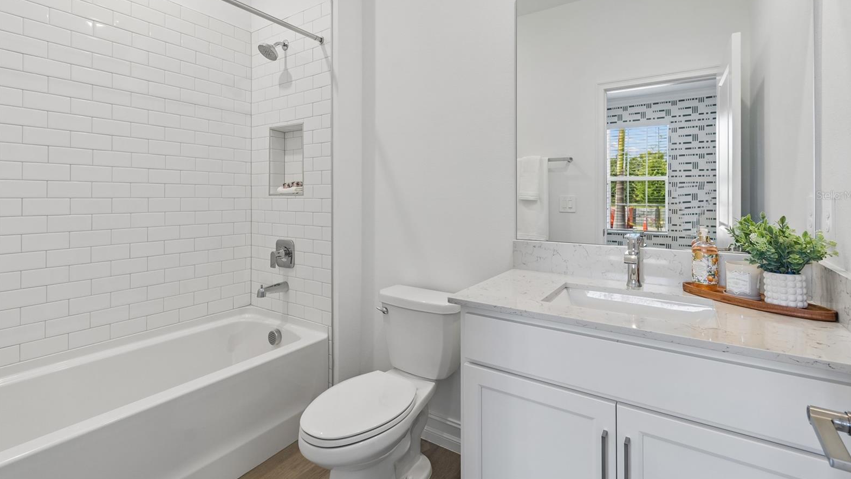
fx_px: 361
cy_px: 195
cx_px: 431
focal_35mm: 16
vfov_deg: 66.5
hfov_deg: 99.4
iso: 100
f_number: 7.1
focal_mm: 10
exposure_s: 1/5
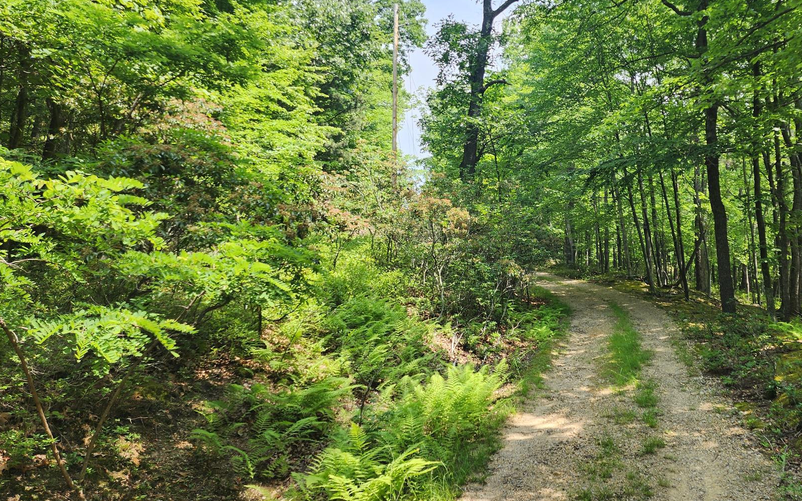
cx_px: 498
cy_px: 207
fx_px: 678
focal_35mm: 31
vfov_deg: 40.5
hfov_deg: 60.5
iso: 12
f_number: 1.8
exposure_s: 1/221
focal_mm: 6.4
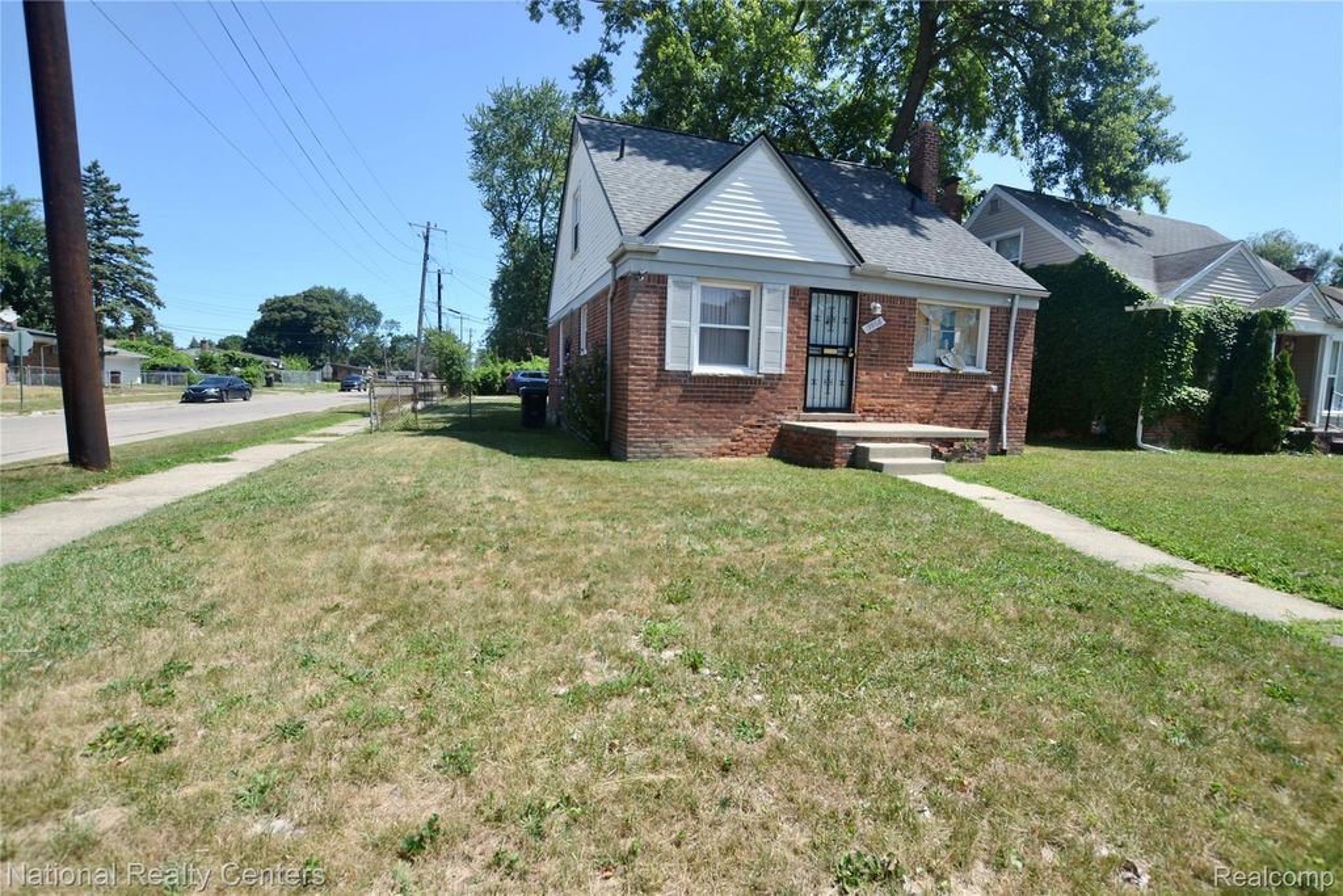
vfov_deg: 77.3
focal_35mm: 15
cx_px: 672
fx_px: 560
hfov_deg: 100.4
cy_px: 448
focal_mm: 10
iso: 100
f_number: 7.1
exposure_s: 1/200
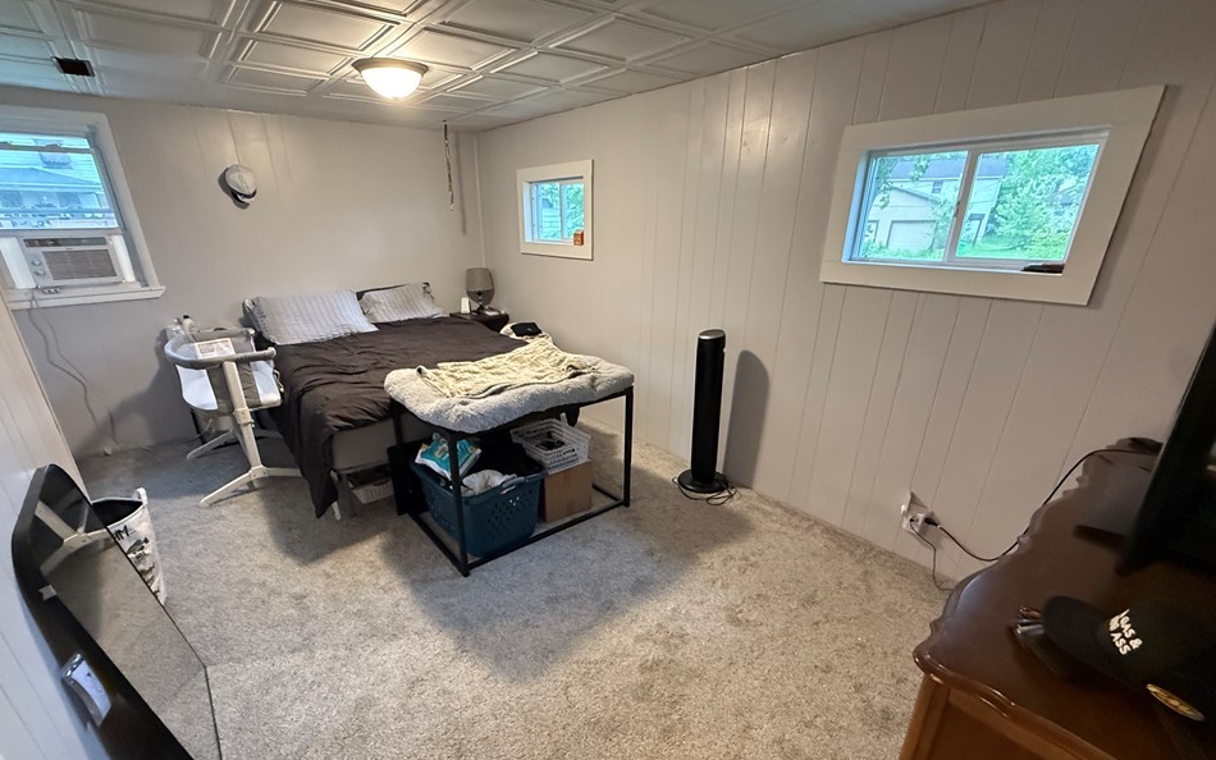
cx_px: 588
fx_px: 530
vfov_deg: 70.8
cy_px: 439
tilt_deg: -23.1
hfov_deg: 97.8
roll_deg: -1.0
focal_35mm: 16
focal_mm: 2.22
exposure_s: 1/60
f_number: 2.2
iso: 800
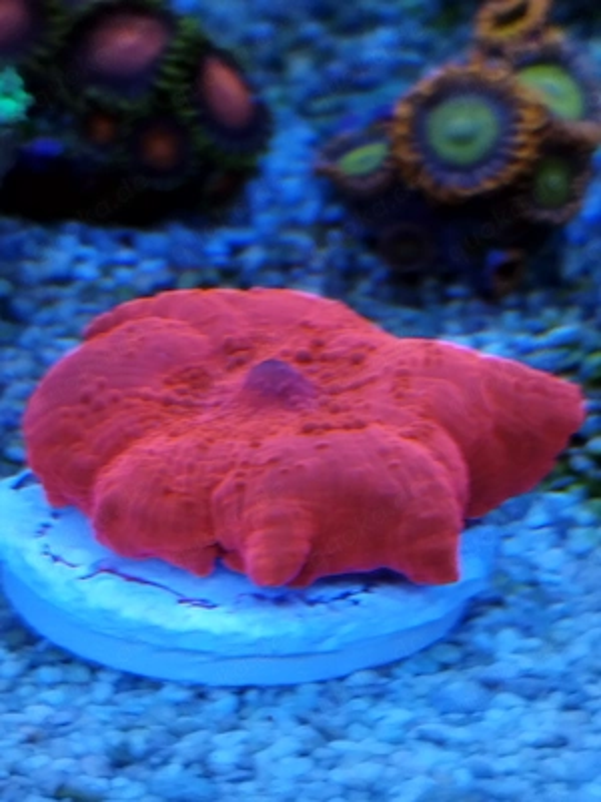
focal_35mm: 25
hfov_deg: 54.9
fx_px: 579
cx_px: 300
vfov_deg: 69.4
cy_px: 401
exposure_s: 1/100
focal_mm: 5.95
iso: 60
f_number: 1.89
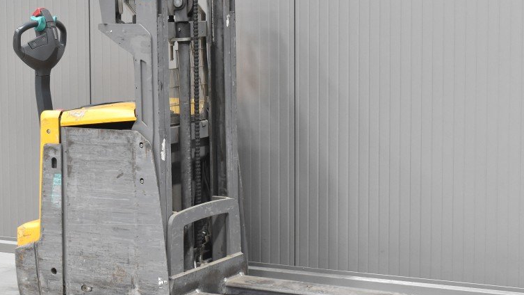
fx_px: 1250
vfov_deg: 13.4
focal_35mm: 90
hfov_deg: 23.7
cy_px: 129
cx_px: 229
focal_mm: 36
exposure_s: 1/20
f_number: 7.1
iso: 1600
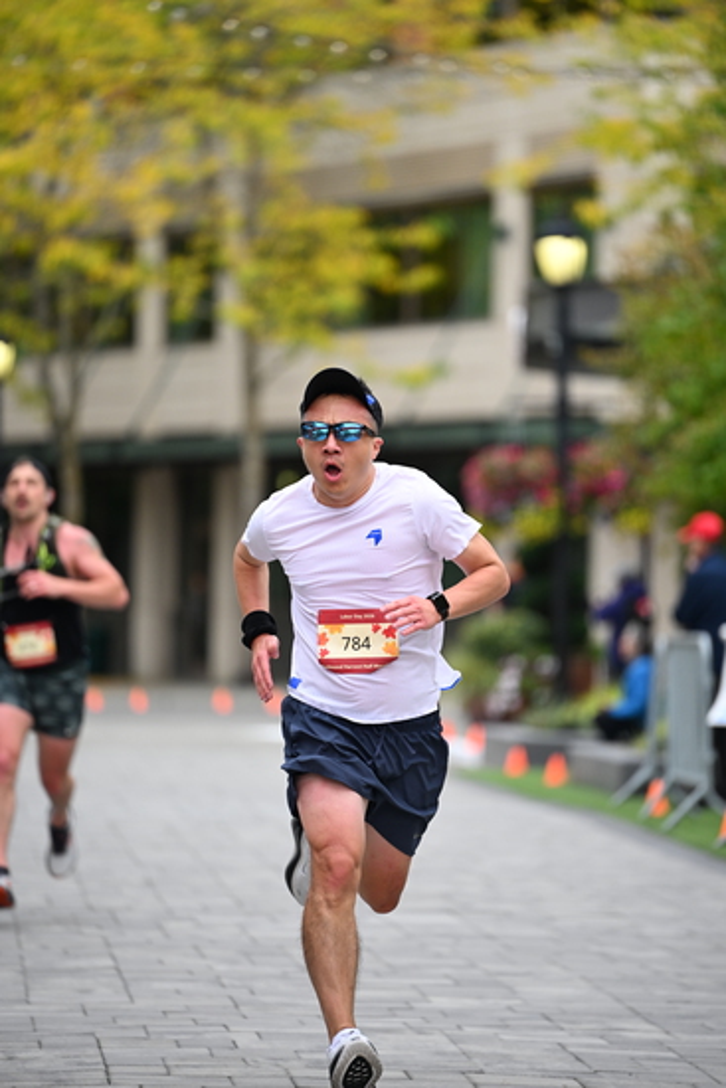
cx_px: 363
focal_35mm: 200
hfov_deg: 6.9
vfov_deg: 10.3
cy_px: 544
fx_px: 6046
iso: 640
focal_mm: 200
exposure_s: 1/2000
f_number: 2.8
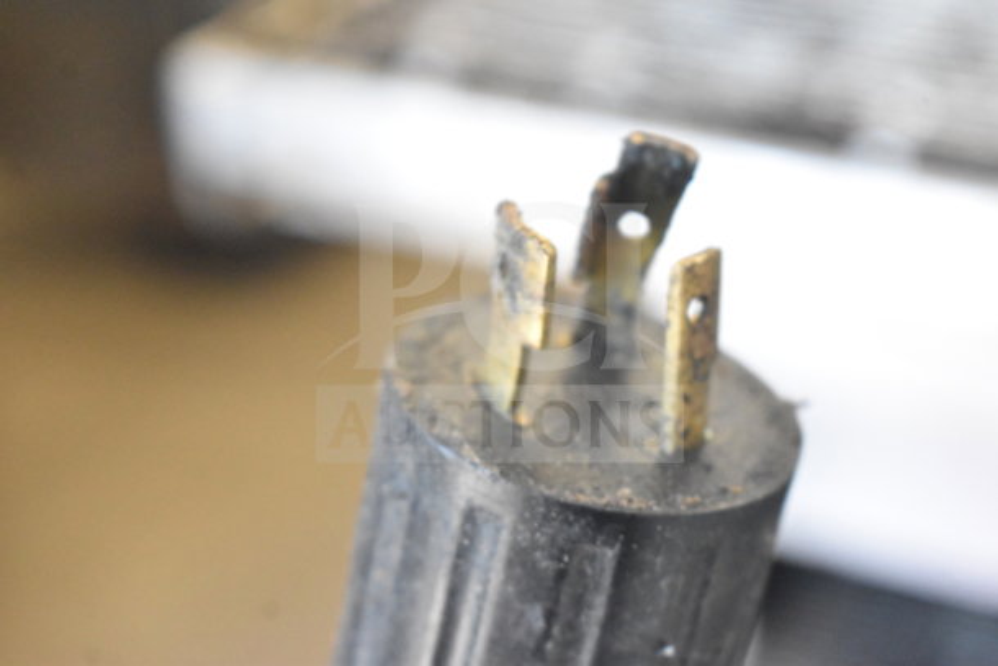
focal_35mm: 82
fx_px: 2287
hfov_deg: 24.6
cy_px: 333
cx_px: 499
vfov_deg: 16.6
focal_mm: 55
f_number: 7.1
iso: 6400
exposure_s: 1/200
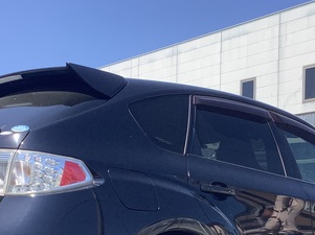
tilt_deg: +2.8
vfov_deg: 21.8
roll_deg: +0.1
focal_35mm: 66
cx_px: 163
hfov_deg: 29.4
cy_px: 203
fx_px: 600
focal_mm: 3.3
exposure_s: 1/959
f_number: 2.4
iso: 25
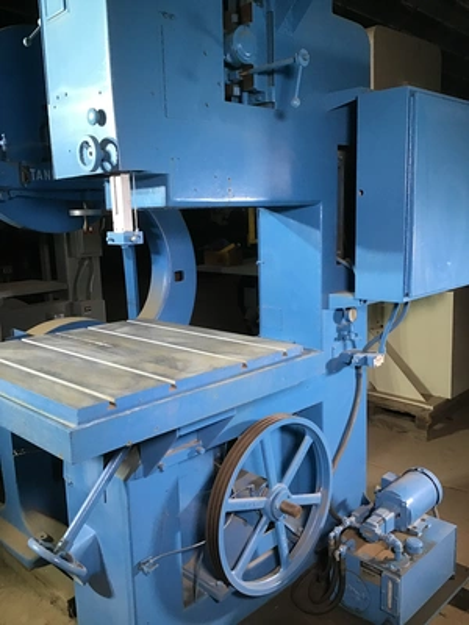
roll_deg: +2.8
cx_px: 234
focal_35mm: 31
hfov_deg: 45.4
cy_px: 312
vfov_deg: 58.4
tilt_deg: -12.8
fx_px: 560
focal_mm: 3.3
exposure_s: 1/30
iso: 100
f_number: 2.4
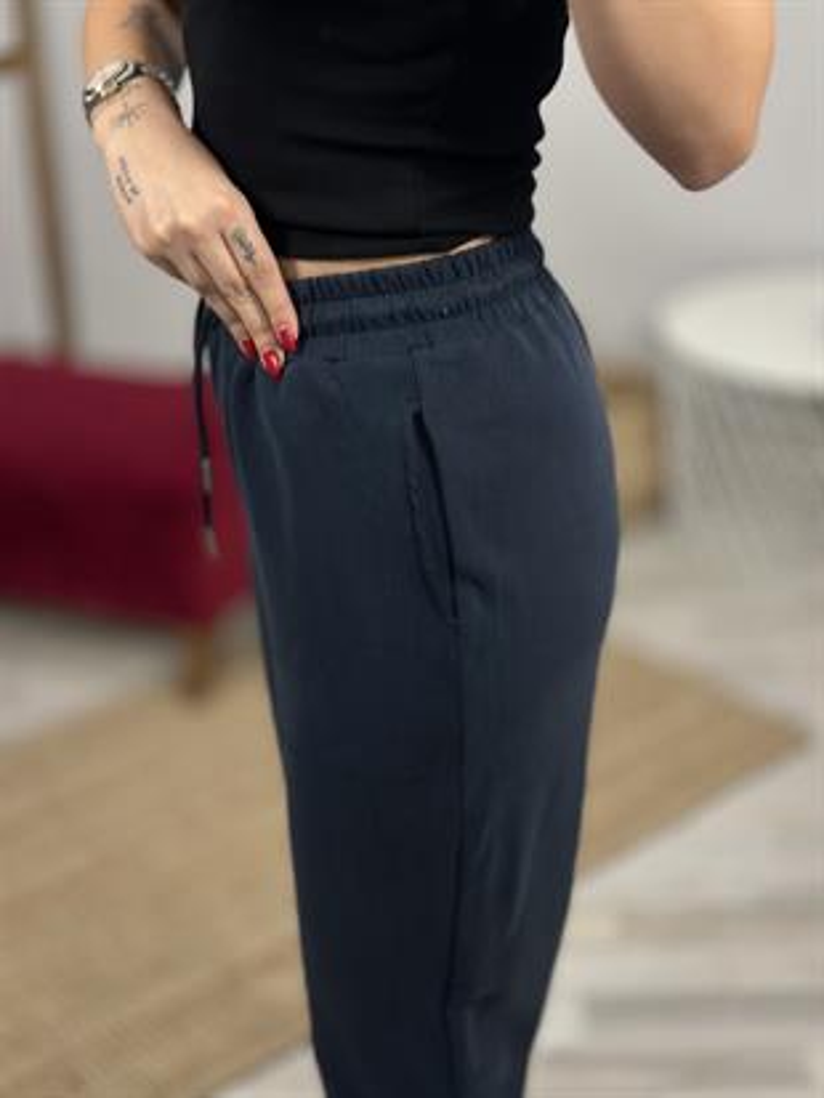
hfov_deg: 30.3
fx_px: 1523
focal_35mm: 48
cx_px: 412
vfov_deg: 39.6
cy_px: 549
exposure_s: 1/100
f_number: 1.78
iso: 160
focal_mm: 6.86
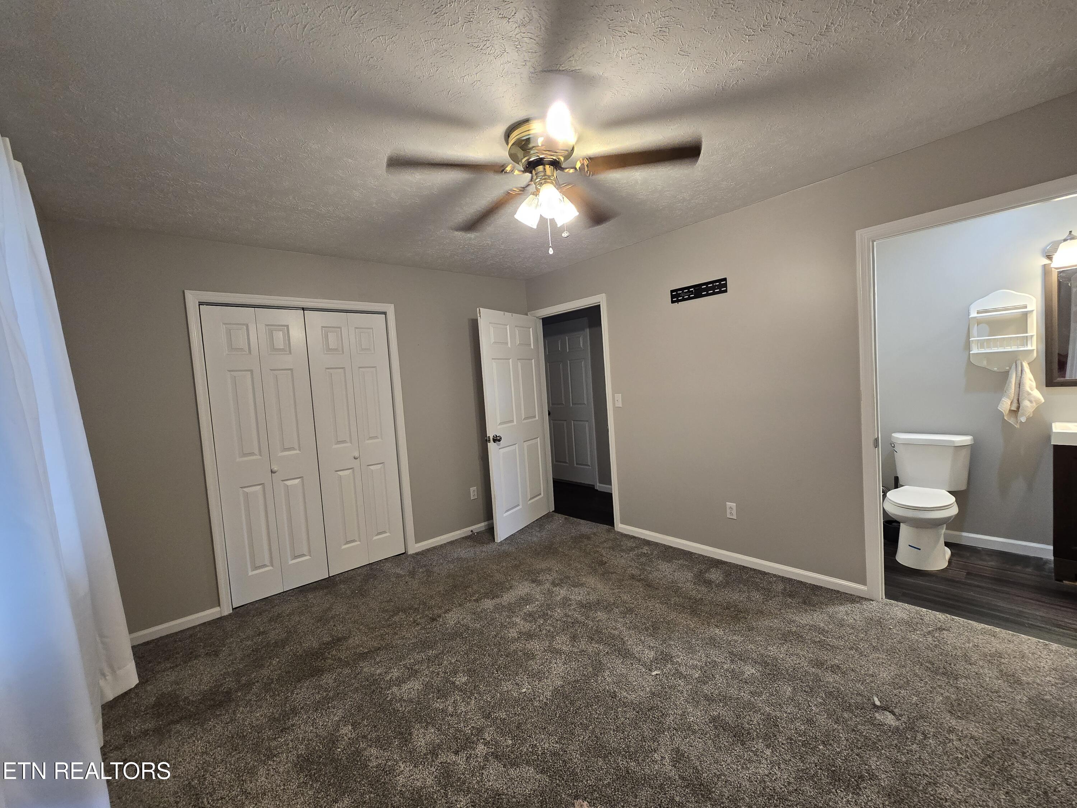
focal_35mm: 13
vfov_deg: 89.9
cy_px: 404
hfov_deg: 106.2
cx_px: 538
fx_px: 404
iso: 200
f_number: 2.2
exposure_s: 1/60
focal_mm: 2.2
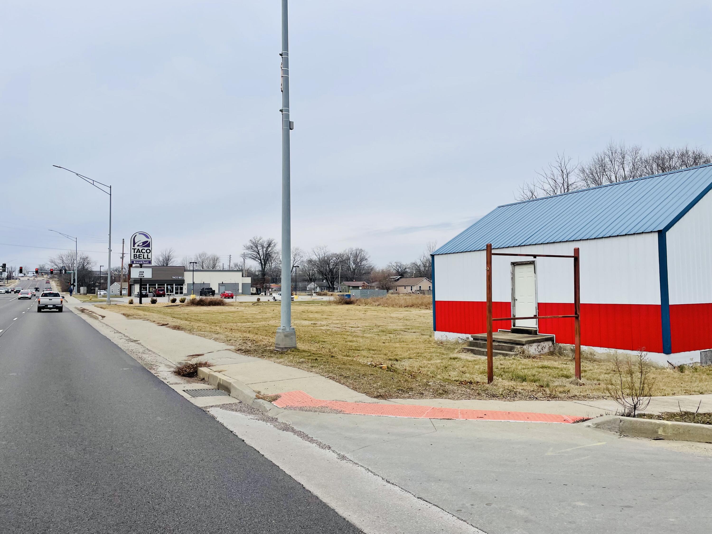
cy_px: 267
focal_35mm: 26
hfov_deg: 67.3
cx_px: 356
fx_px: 535
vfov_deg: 53.1
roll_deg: +2.1
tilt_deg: +3.4
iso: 32
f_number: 1.6
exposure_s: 1/2747
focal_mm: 4.2
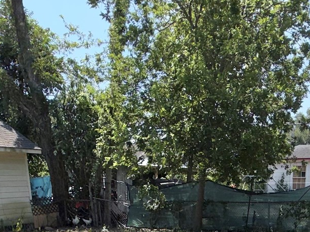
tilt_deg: -13.7
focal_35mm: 47
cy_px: 281
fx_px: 421
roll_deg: +0.6
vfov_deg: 27.2
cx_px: 199
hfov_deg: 40.1
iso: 16
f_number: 2.2
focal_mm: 2.22
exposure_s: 1/1068
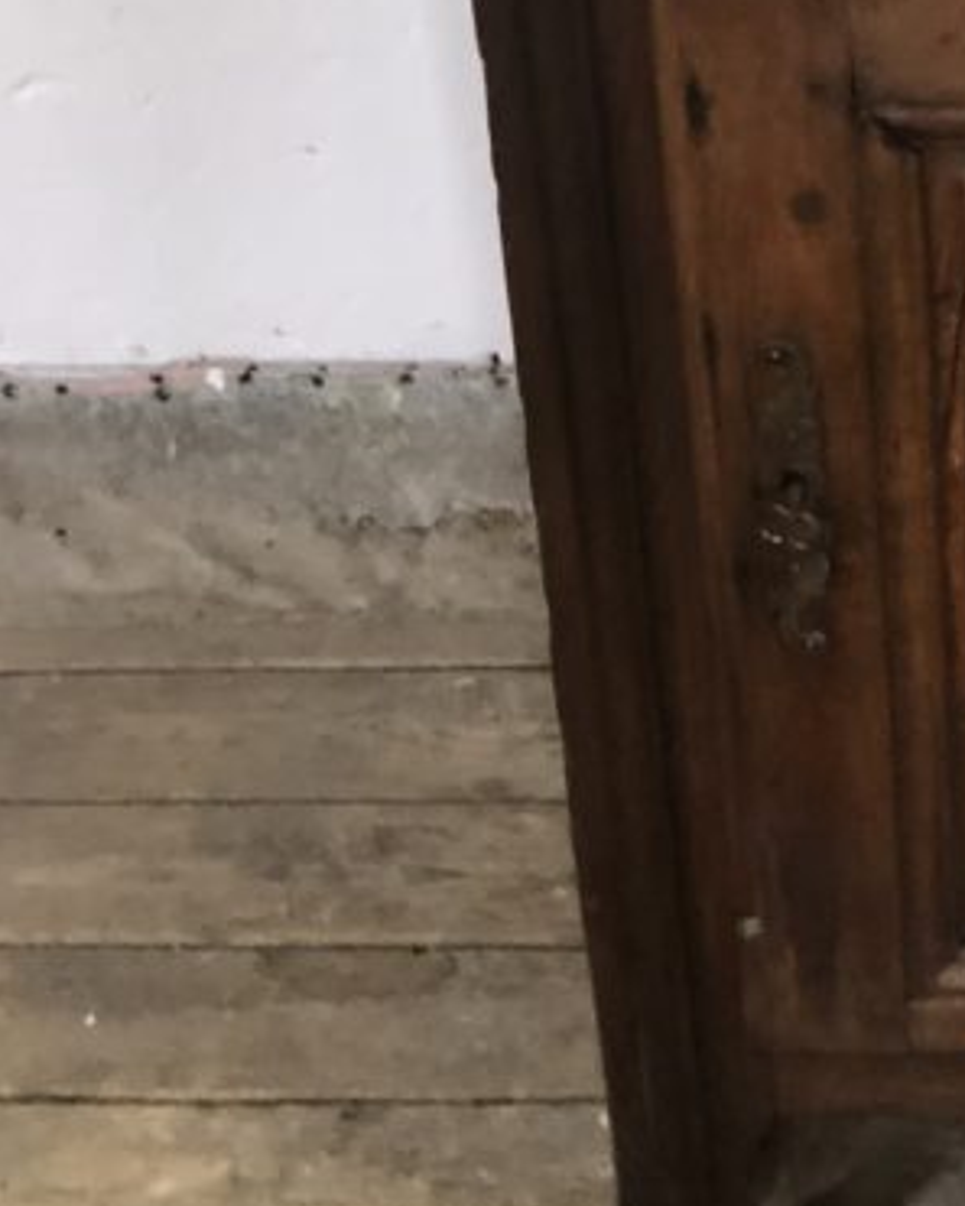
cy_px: 33
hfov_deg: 10.8
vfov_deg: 13.6
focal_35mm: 140
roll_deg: +0.4
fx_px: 4996
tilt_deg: -30.5
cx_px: 1215
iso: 125
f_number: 2.4
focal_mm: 6
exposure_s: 1/25
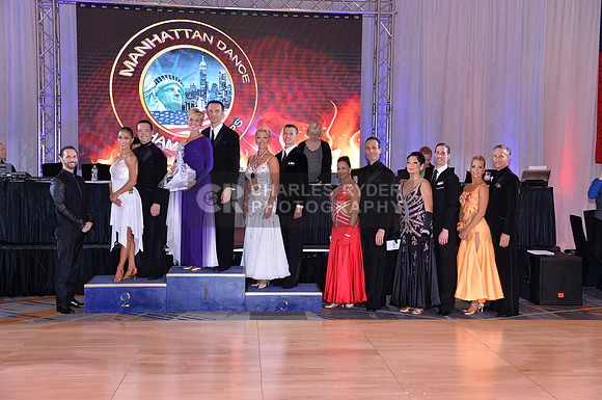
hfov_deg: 42.8
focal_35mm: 46
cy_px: 200
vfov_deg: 29.2
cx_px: 301
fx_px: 768
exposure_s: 1/250
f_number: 5
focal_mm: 46
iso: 1600
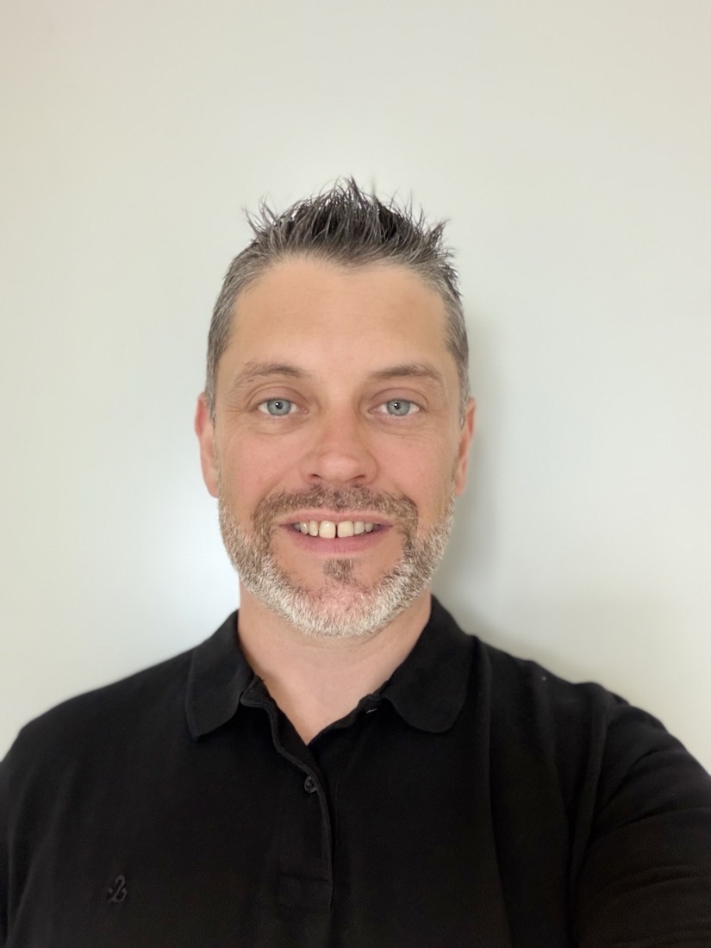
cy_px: 474
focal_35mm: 30
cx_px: 356
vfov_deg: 60.0
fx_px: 822
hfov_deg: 46.8
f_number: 1.9
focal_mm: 2.71
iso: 250
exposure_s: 1/33
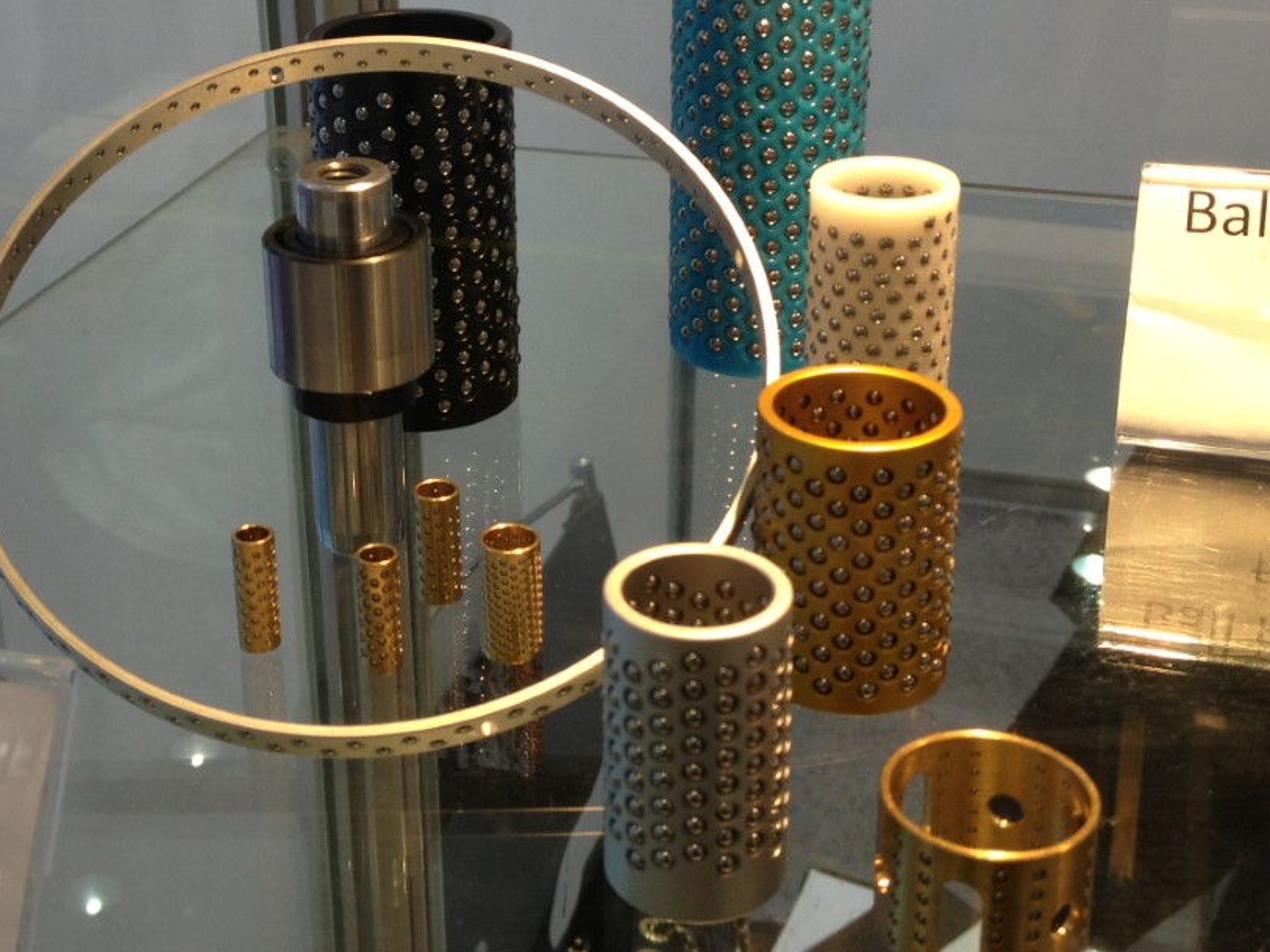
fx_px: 2275
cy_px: 318
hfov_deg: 31.2
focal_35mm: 62
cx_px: 555
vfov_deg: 23.6
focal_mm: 4.28
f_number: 2.4
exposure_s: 1/24
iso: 50
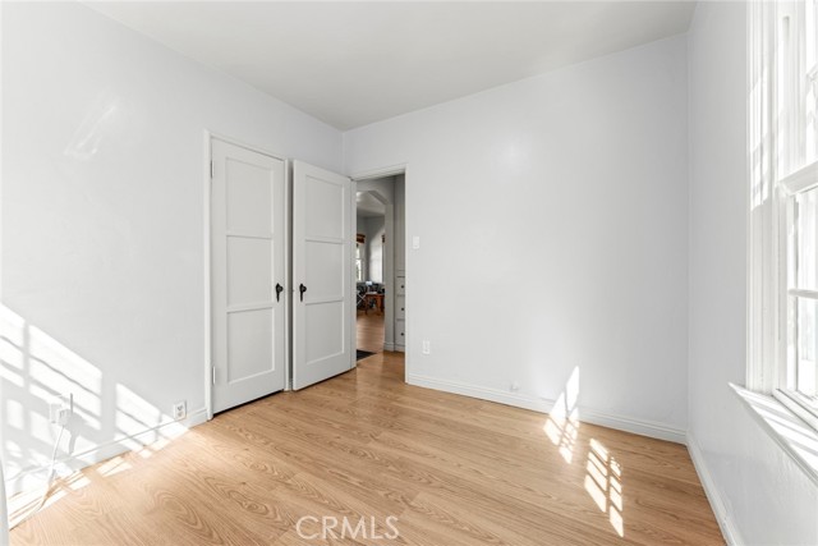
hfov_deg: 104.2
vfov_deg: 81.2
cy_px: 273
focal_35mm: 14
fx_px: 318
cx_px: 409
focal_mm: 14
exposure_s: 1/8
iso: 320
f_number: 6.3
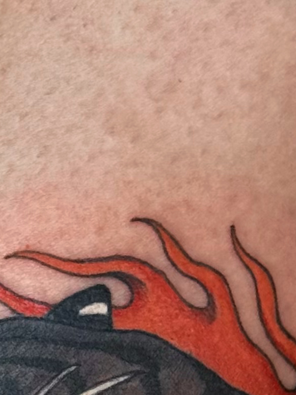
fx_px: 2849
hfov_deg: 5.9
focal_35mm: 250
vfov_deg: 7.8
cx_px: 12
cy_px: 586
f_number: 1.78
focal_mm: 6.76
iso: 64
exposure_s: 1/294
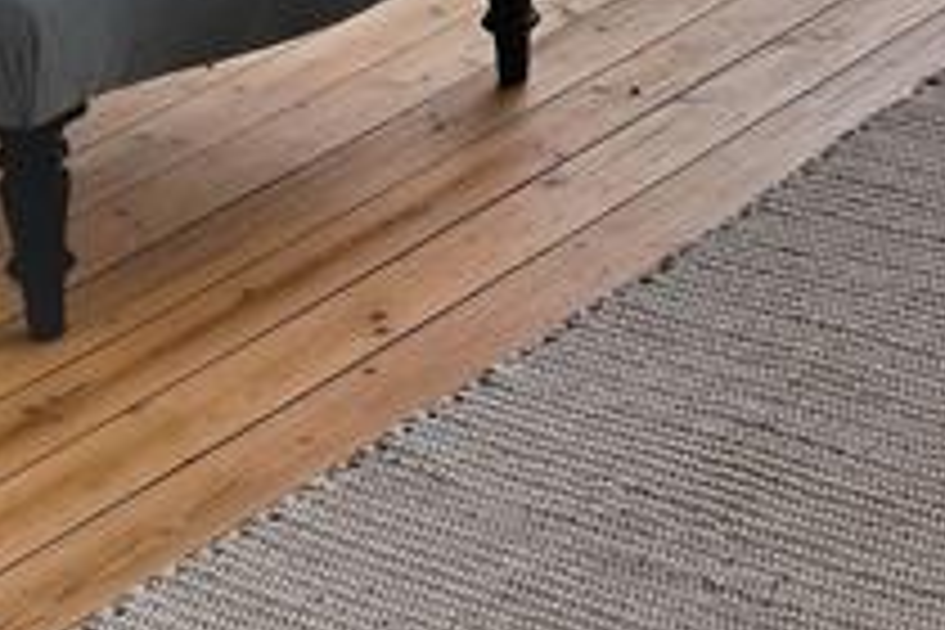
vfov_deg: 8.9
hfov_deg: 13.5
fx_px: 3596
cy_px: -970
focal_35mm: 137
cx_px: 1683
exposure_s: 1/400
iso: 800
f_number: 9
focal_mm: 24
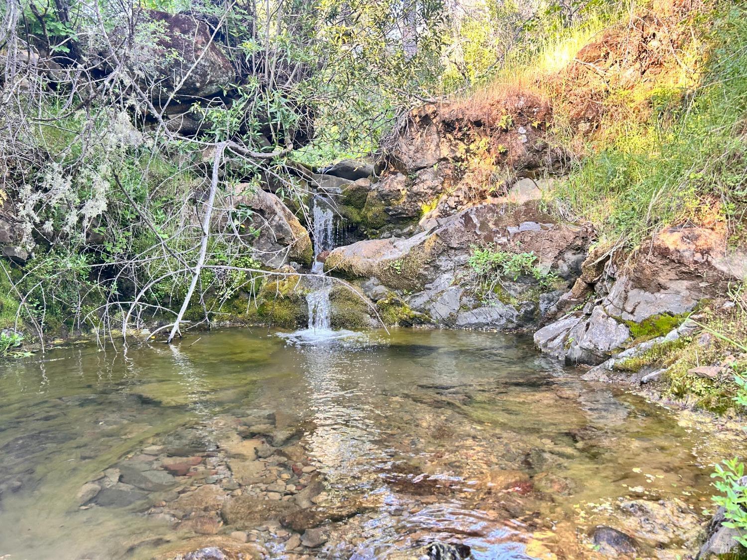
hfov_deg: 67.3
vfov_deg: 53.1
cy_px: 280
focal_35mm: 26
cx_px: 374
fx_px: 561
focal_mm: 5.7
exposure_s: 1/121
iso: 100
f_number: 1.5
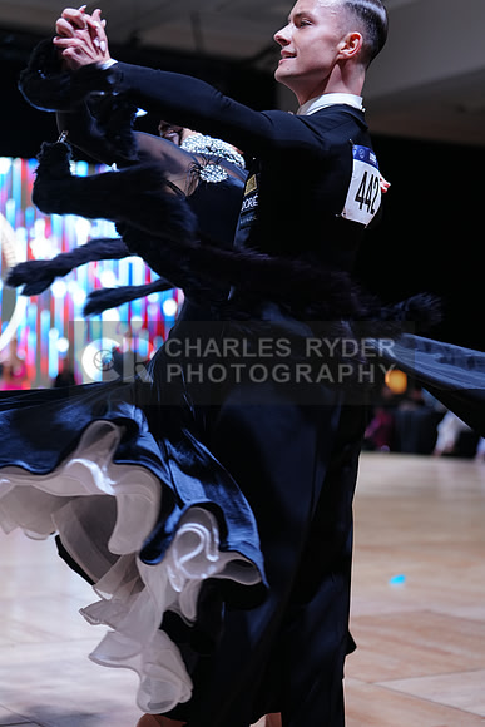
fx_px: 1414
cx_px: 242
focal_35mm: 70
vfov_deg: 28.8
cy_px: 364
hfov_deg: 19.5
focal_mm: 70
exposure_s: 1/500
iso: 1000
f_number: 2.8
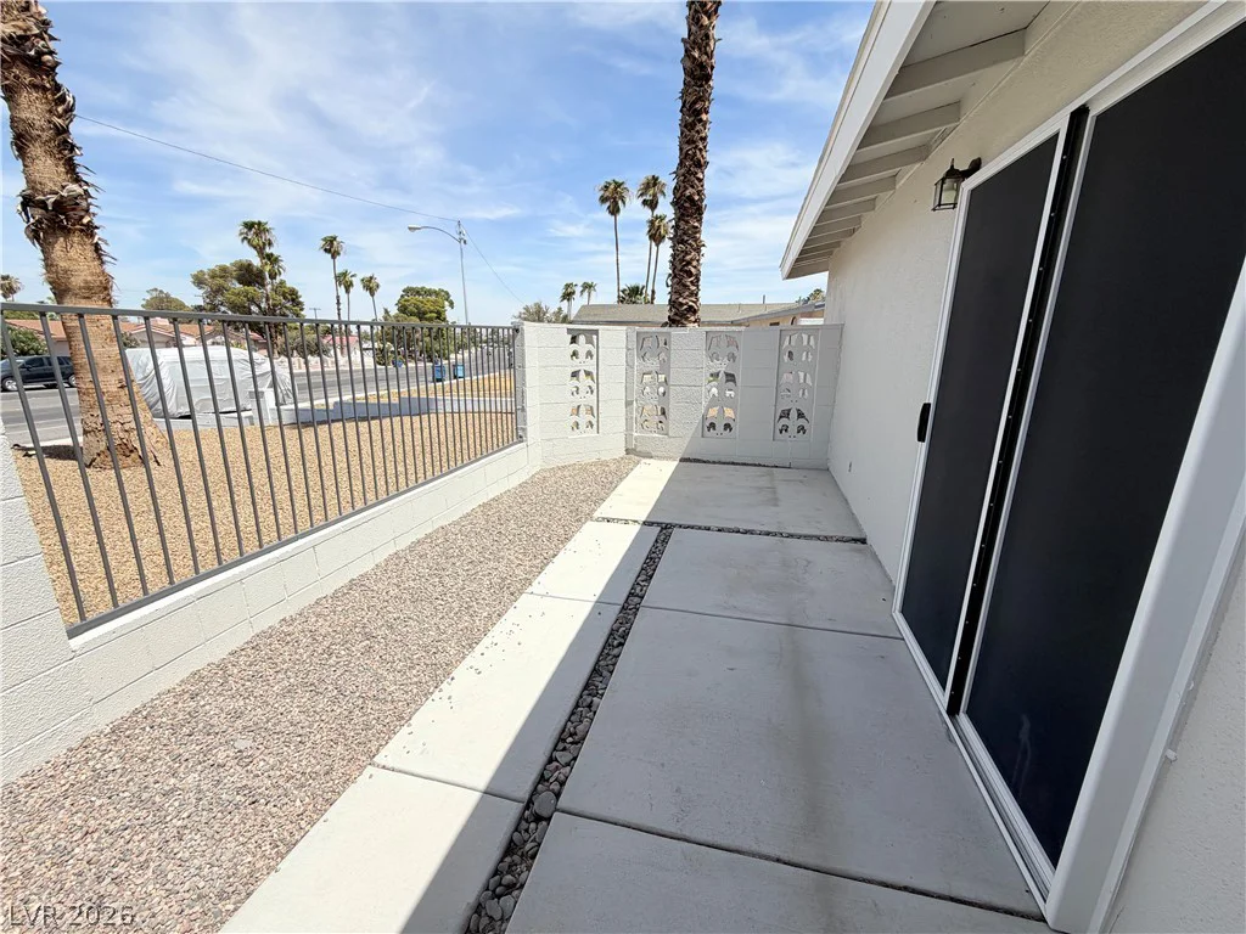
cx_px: 623
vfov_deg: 85.7
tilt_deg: -14.5
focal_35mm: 14
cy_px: 467
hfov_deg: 102.1
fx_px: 504
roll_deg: +0.1
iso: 20
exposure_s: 1/1068
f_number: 2.2
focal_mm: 2.22
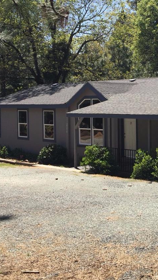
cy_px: 108
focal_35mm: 56
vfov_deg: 37.0
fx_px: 417
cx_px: 176
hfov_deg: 20.4
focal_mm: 4.15
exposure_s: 1/989
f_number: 2.2
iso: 32
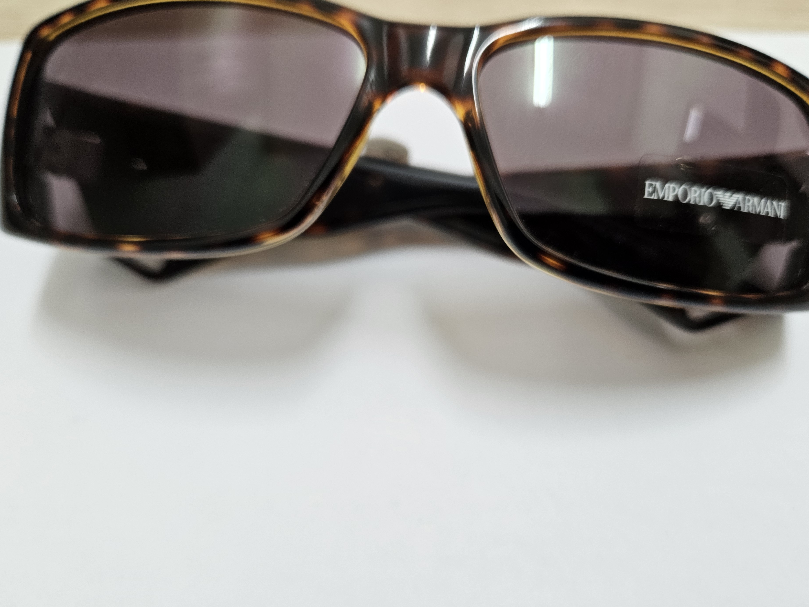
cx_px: 411
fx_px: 584
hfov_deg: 69.4
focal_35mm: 25
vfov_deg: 54.9
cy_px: 320
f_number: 1.8
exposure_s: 1/100
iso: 200
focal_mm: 5.4
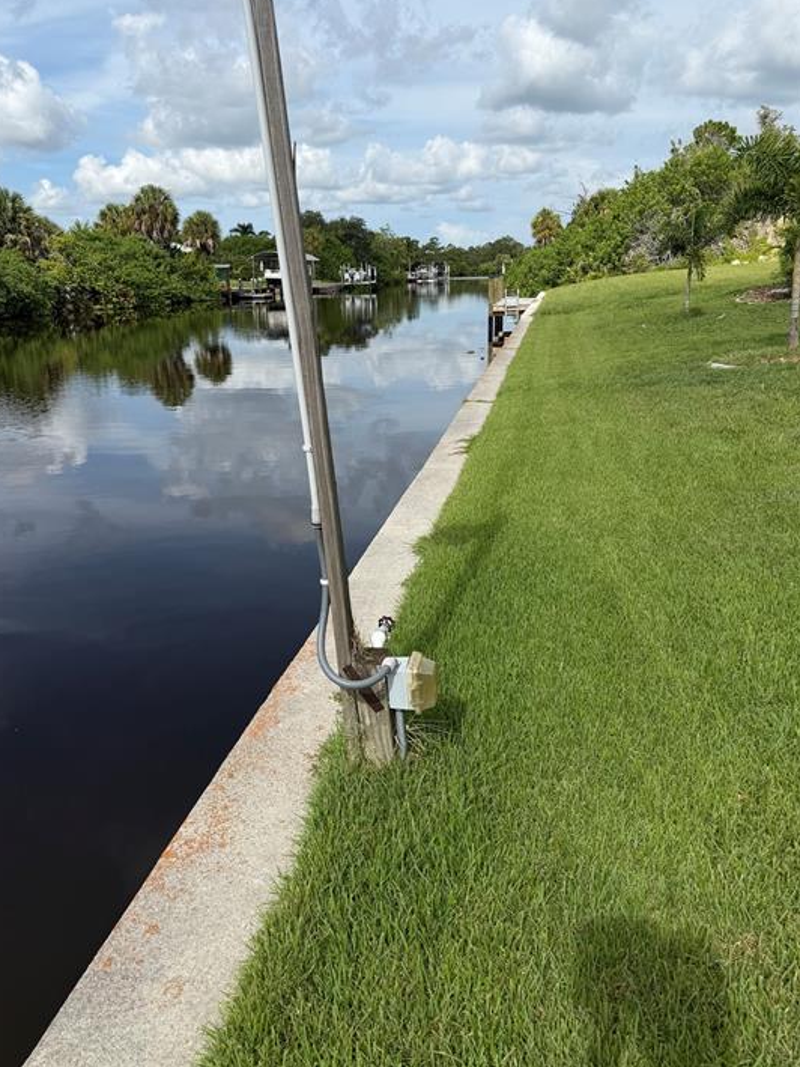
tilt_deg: -15.5
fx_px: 801
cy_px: 495
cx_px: 400
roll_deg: +1.7
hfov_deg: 53.1
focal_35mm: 26
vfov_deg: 67.2
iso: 80
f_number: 1.78
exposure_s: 1/5714
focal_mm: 6.76
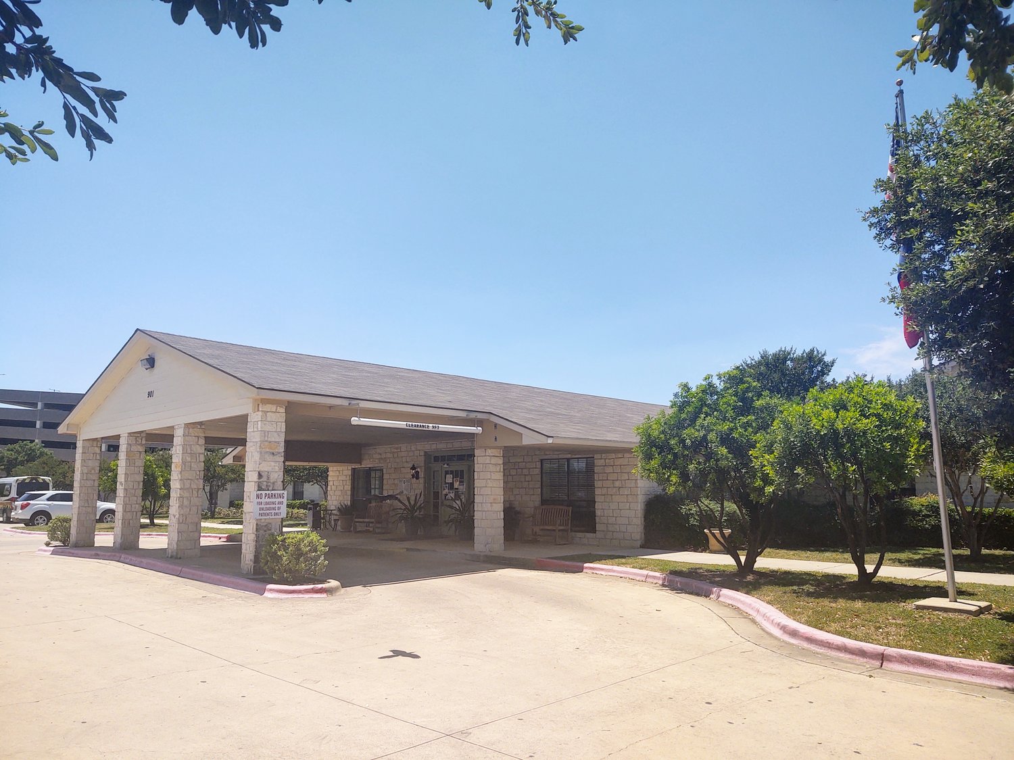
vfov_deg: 51.4
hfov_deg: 65.3
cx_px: 507
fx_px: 791
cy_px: 380
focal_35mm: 27
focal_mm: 4.75
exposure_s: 1/4328
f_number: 1.7
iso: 100
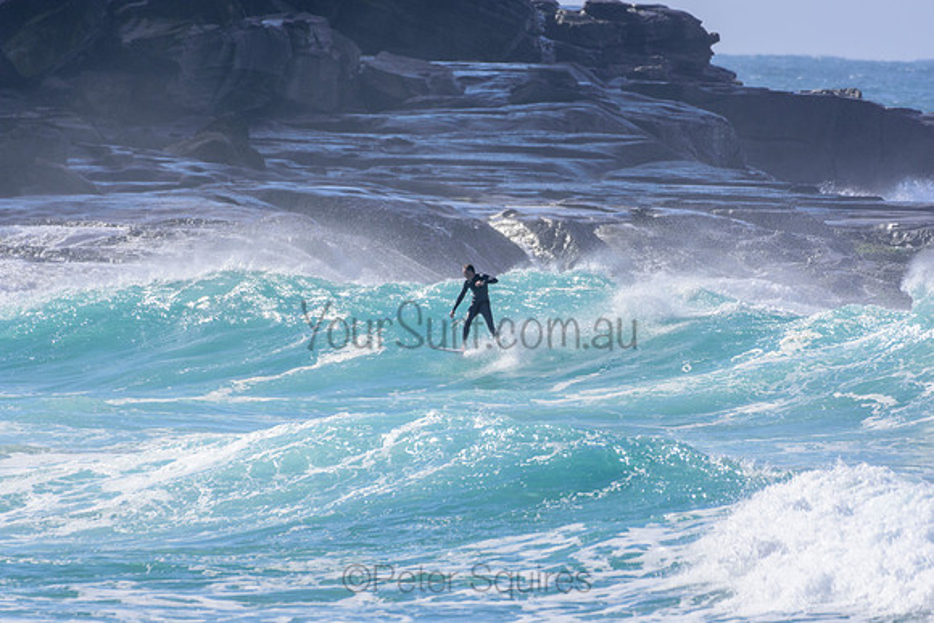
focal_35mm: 750
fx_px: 19462
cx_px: 467
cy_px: 312
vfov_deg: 1.8
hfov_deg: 2.7
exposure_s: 1/2000
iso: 250
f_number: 5.6
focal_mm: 500
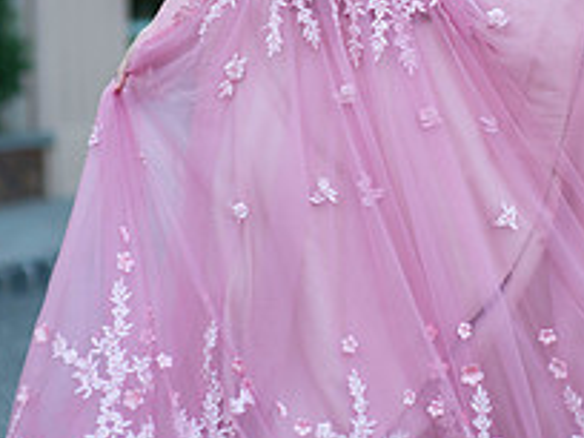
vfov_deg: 8.2
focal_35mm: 180
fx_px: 3037
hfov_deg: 11.0
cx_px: 385
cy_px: 26
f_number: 2
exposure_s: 1/640
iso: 250
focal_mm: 85
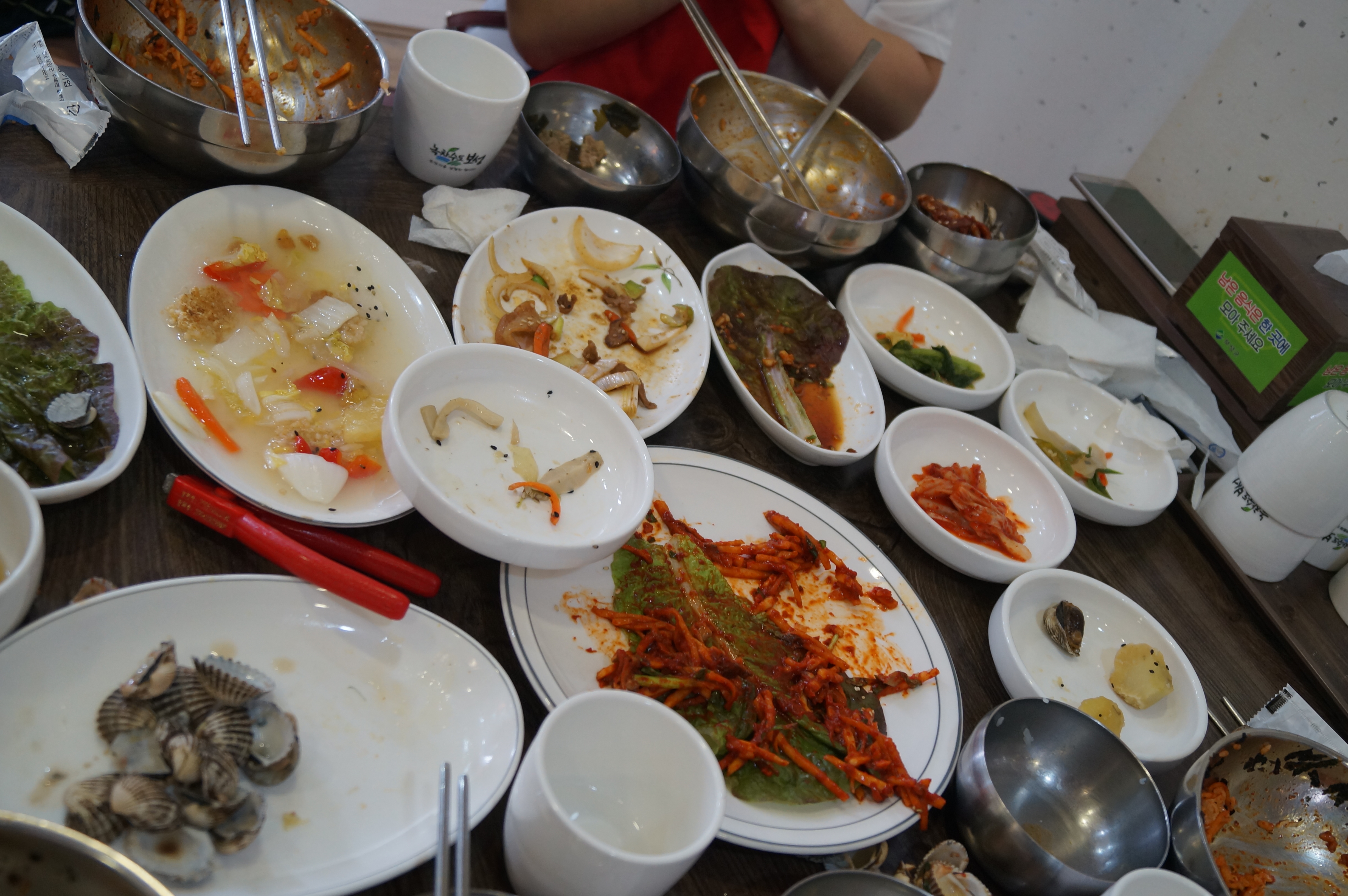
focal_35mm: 36
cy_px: 448
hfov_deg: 53.2
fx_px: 1347
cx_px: 674
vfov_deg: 36.8
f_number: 4
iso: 400
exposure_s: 1/60
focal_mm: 24
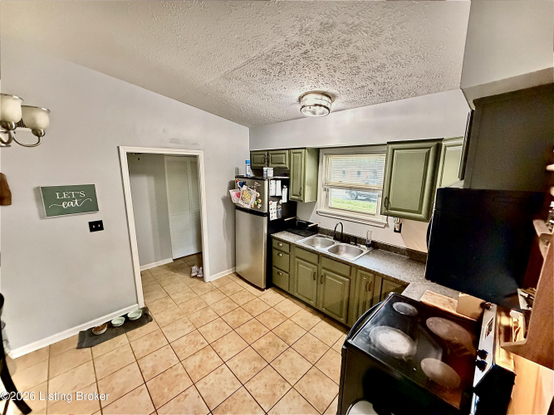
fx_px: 224
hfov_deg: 102.1
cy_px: 208
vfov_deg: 85.7
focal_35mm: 14
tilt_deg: -10.2
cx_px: 277
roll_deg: -0.3
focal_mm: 2.22
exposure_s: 1/40
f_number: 2.2
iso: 1000
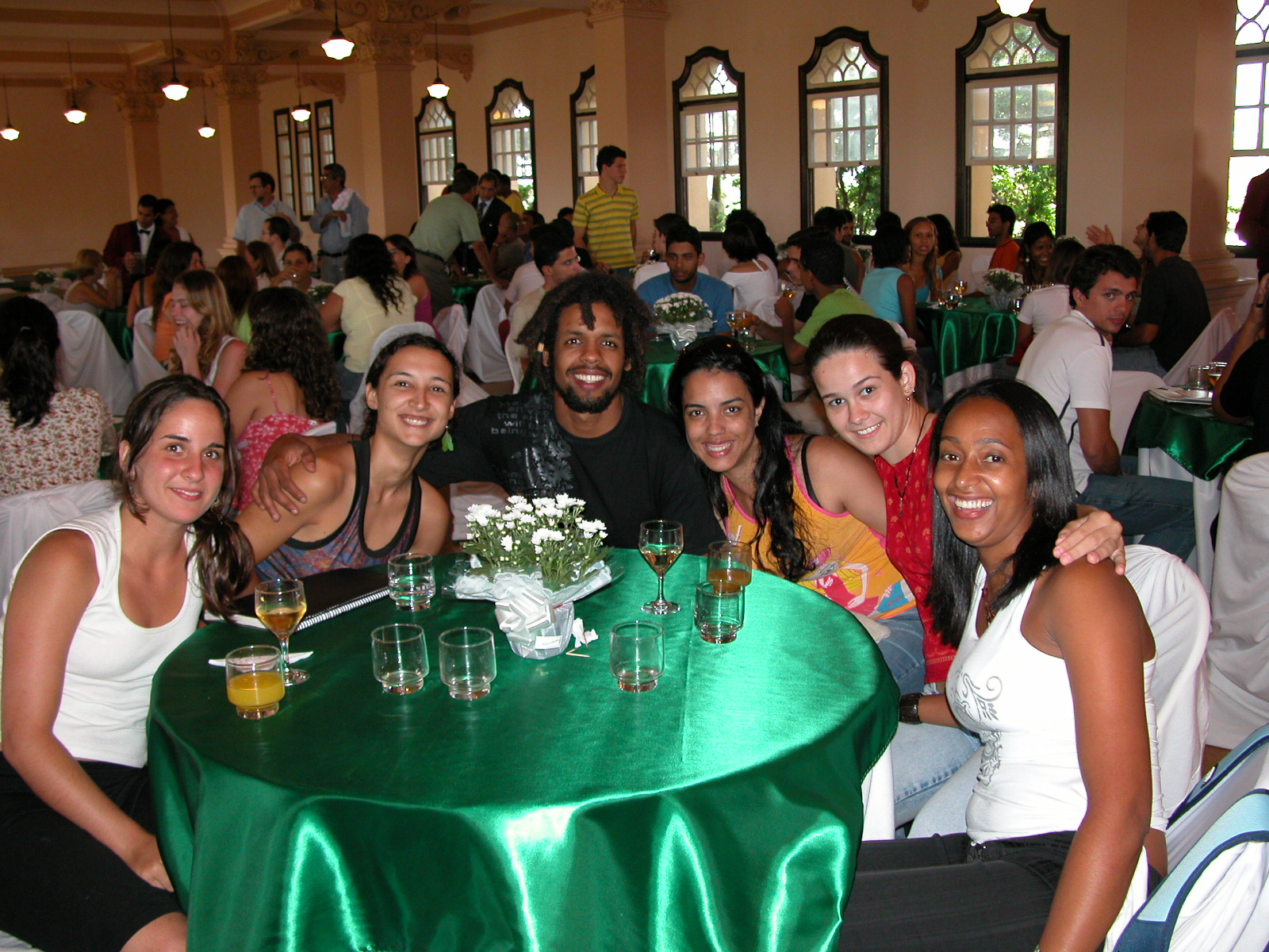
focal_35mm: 35
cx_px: 634
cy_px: 476
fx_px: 1283
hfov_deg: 52.6
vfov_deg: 40.7
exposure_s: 1/60
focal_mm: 8.9
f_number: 2.8
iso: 200
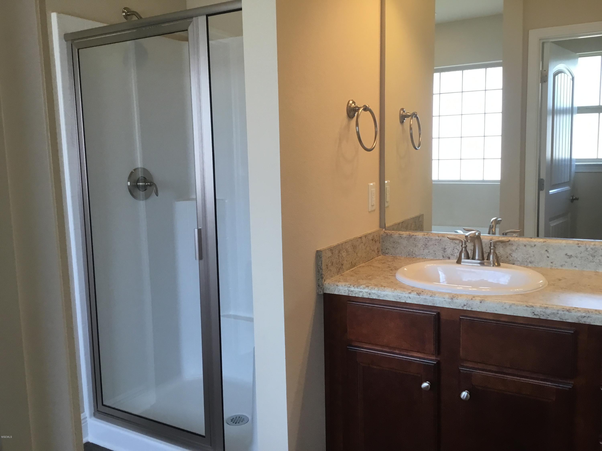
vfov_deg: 45.4
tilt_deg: -7.9
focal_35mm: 31
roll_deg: +1.5
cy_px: 226
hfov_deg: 58.4
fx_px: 539
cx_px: 301
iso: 32
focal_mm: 3.3
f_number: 2.4
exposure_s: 1/30
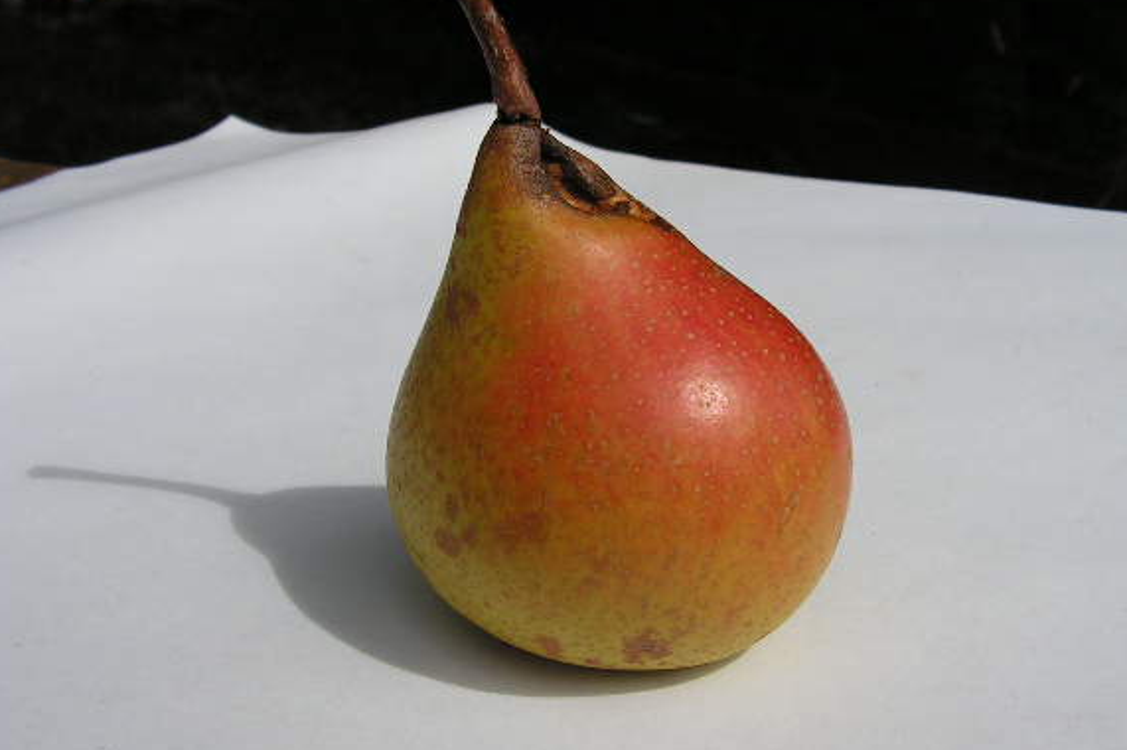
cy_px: 349
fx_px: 1314
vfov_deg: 31.8
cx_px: 610
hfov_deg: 46.4
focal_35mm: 42
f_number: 4.8
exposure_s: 1/800
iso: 64
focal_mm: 6
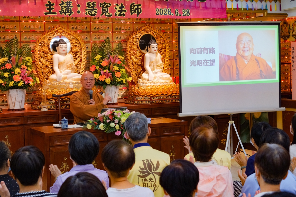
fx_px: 510
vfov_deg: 21.9
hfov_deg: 32.4
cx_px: 148
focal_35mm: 62
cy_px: 98
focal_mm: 41.1
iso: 2500
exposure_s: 1/250
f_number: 5.6
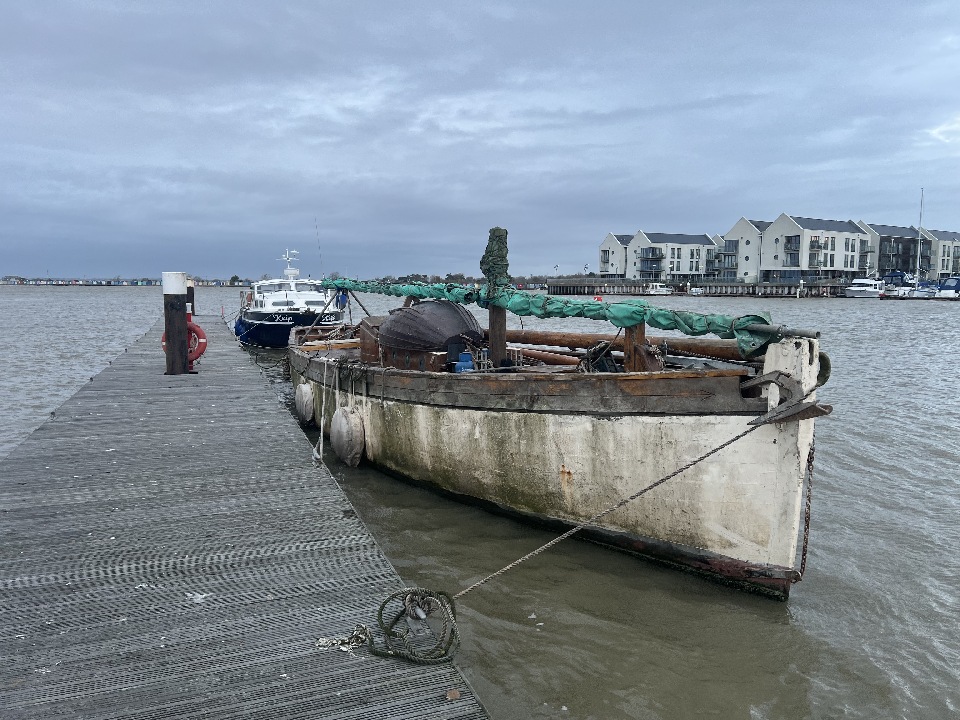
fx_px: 721
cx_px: 480
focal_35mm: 26
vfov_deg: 53.1
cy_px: 360
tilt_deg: -6.4
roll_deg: -1.1
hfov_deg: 67.3
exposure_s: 1/121
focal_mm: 5.7
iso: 80
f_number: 1.5
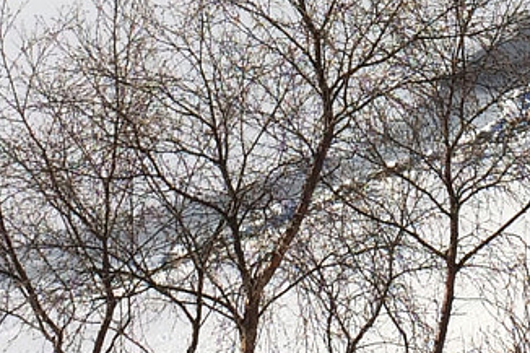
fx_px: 2178
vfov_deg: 9.0
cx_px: 423
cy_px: -159
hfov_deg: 13.8
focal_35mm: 148
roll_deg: -0.9
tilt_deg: -2.6
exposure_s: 1/2933
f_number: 2.2
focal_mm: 4.15
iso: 32
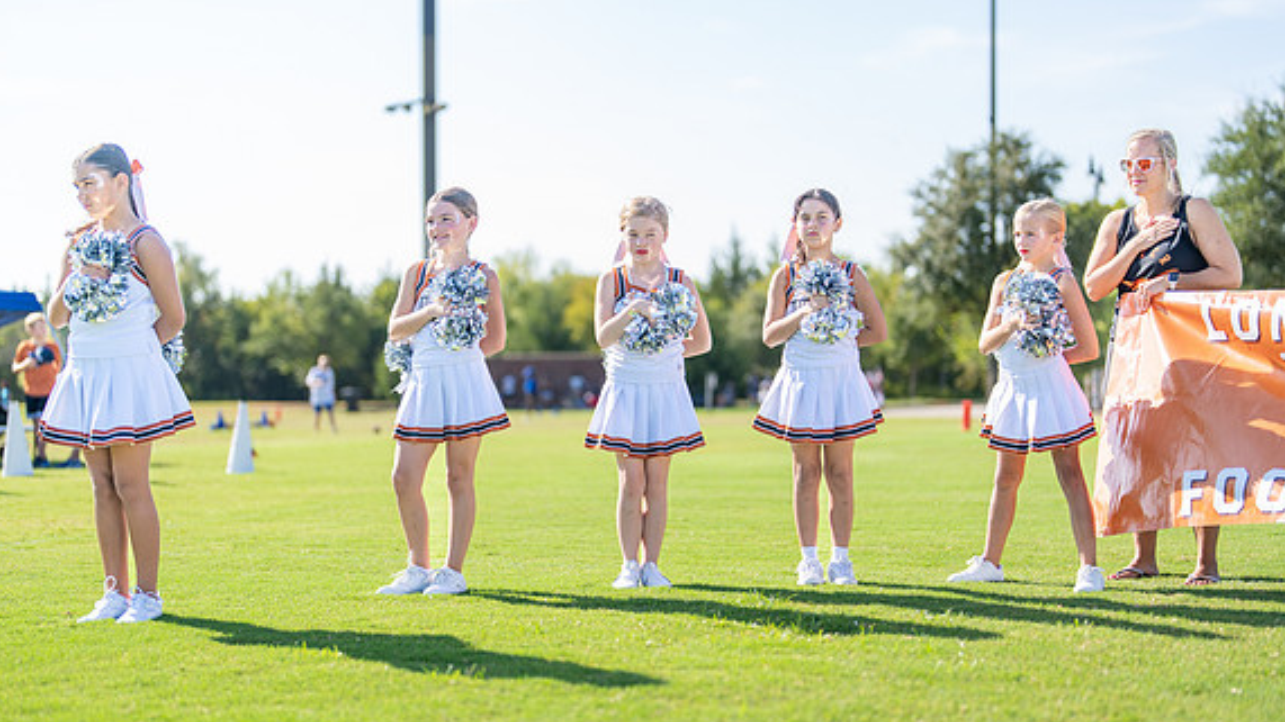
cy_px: 373
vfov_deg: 21.1
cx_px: 641
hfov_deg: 36.6
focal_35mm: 57
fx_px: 1942
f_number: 1.2
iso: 100
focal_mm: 50
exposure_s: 1/3200
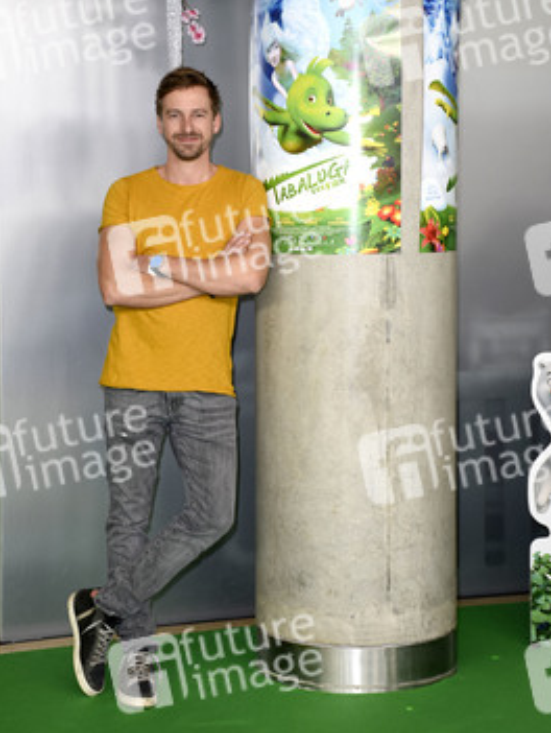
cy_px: 351
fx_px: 1737
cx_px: 276
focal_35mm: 82
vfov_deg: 23.8
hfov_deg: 18.0
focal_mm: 50
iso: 500
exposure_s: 1/125
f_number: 5.6
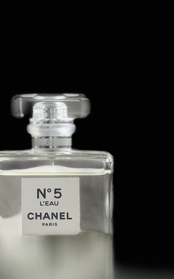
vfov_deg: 20.0
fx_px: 790
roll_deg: +0.3
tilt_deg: -4.2
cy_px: 178
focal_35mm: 104
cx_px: 56
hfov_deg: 12.6
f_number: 2.2
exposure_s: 1/121
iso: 160
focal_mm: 7.5
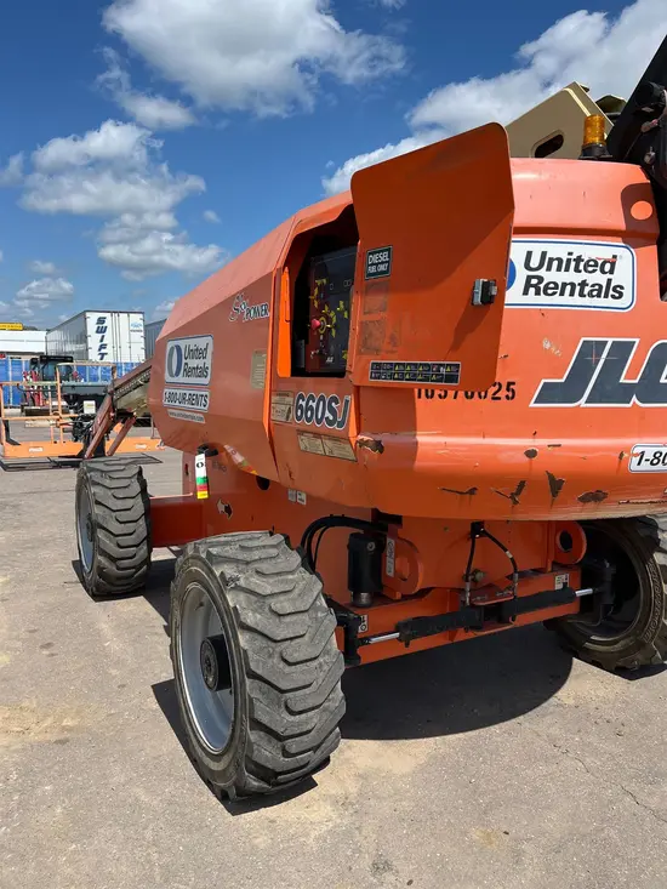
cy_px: 444
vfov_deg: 67.3
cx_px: 334
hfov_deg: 53.1
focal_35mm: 26
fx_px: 668
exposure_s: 1/3623
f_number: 1.6
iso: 50
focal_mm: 5.1
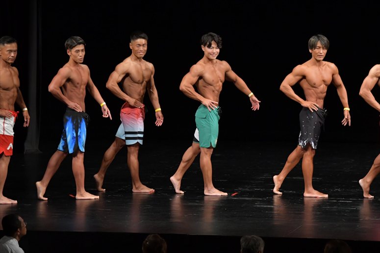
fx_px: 2289
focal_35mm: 217
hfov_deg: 9.5
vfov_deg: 6.3
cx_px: 190
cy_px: 126
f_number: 5.6
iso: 3200
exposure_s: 1/400
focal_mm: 145
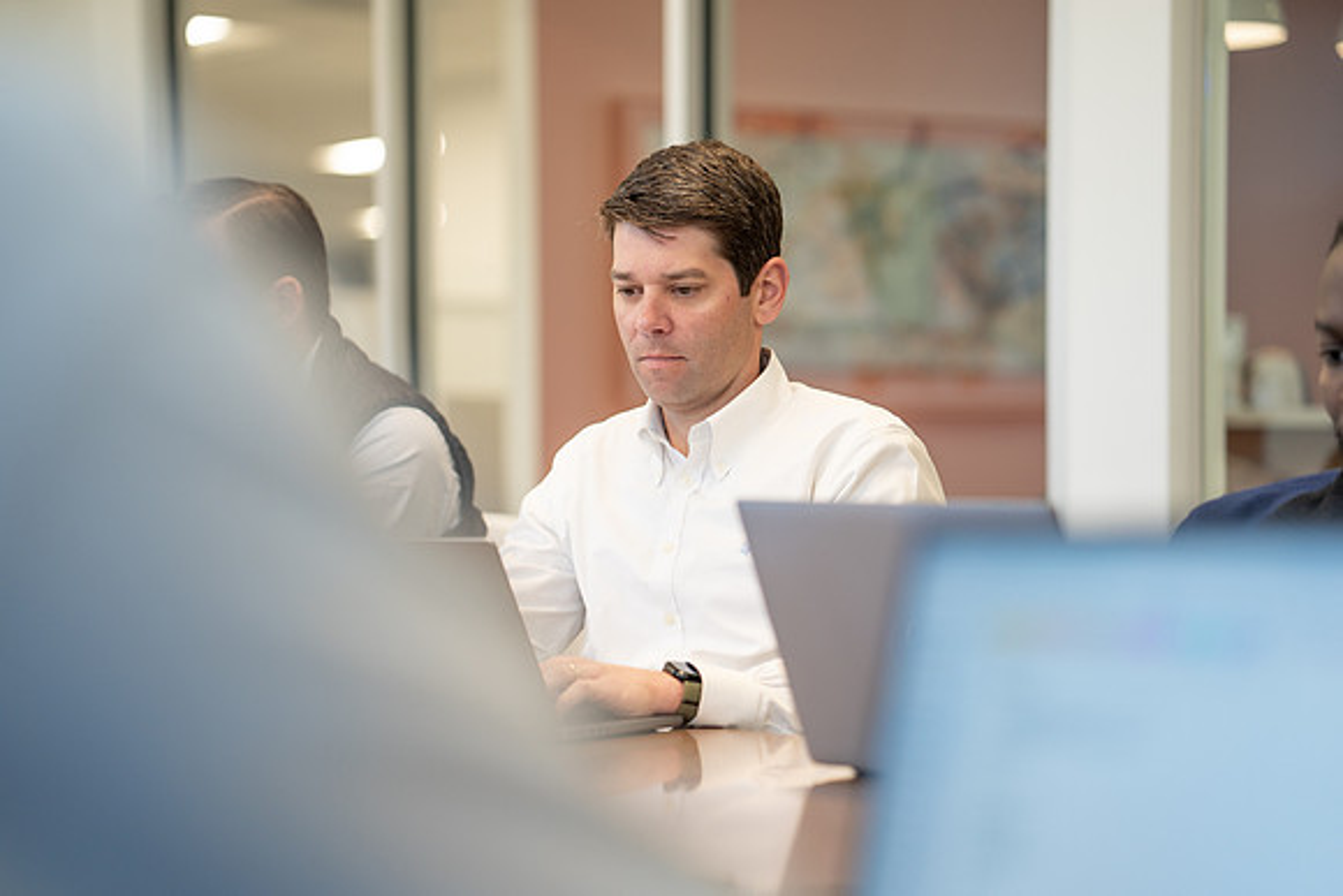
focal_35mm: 90
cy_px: 461
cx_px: 653
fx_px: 3352
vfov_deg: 15.2
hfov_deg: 22.7
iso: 320
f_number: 2
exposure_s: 1/200
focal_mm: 85
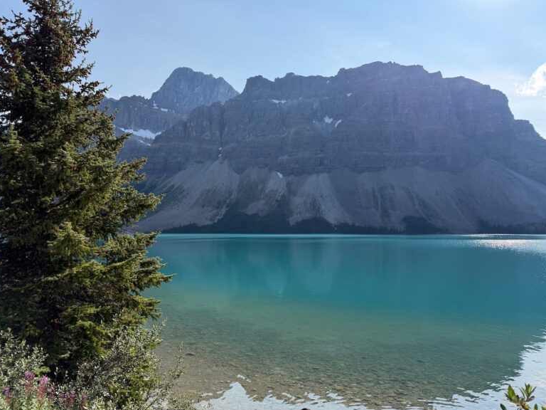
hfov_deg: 69.4
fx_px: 394
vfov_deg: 54.9
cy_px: 201
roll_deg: +0.6
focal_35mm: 25
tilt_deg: +3.4
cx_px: 264
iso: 125
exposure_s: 1/3953
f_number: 1.78
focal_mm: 6.76
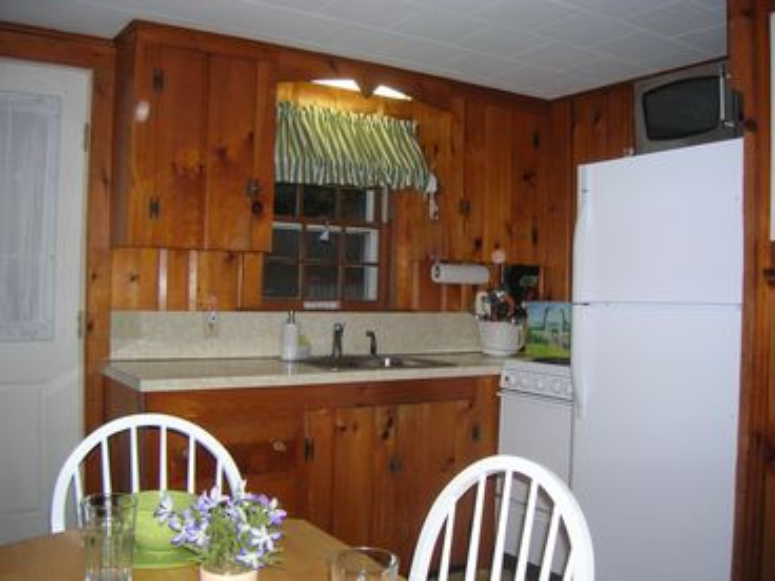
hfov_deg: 54.0
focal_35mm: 34
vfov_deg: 41.8
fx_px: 761
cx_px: 388
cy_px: 290
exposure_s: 1/60.1
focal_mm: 5.7
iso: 102
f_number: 2.9
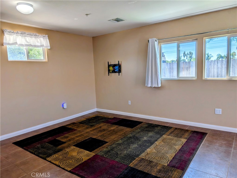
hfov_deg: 71.5
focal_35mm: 24
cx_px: 118
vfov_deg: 56.9
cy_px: 89
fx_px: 165
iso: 29
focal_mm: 6.9
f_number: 1.68
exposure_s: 1/684
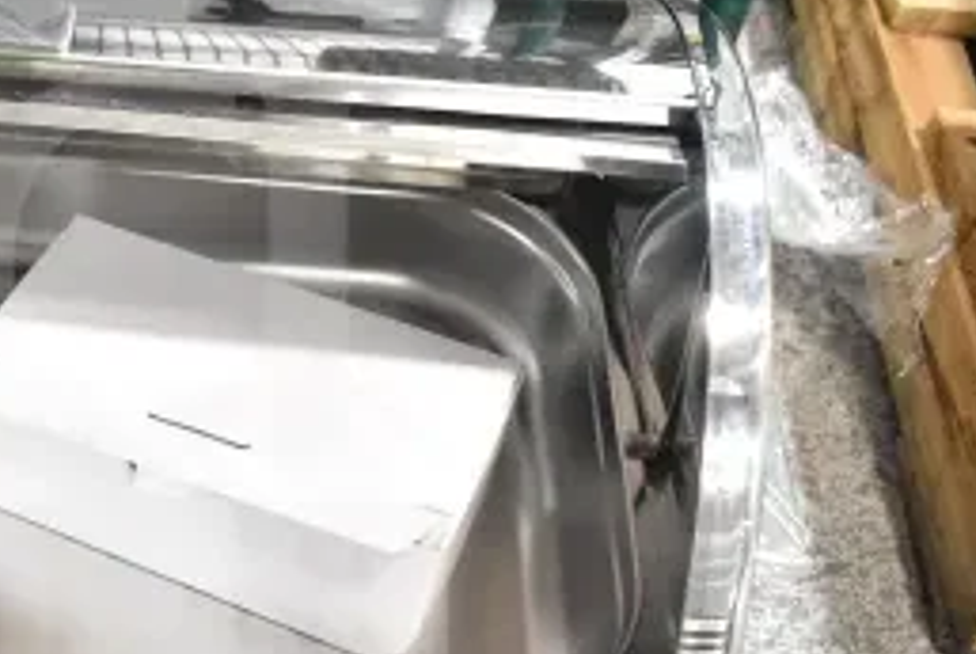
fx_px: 1737
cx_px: 19
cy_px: 378
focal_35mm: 64
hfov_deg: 29.5
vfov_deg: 21.3
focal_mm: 18
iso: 1600
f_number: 3.5
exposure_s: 1/60
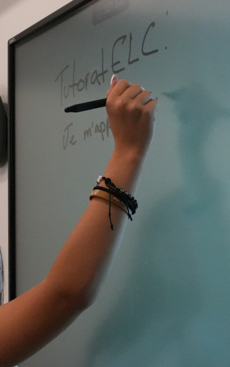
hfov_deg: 17.1
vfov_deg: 27.1
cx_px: 84
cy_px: 154
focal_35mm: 76
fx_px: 763
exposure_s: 1/800
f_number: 4.5
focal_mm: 23
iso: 6400
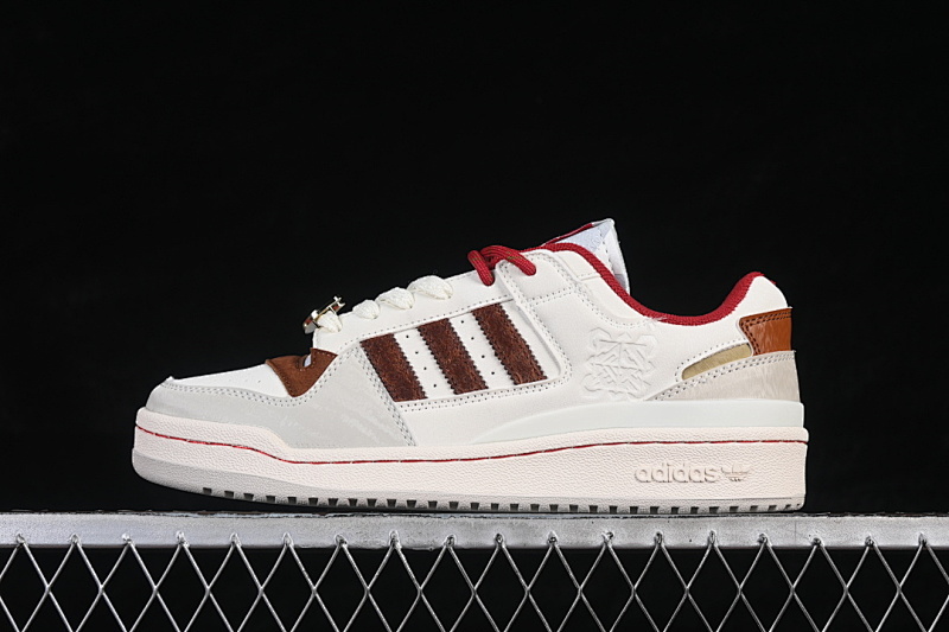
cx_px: 474
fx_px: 1977
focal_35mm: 75
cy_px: 316
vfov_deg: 18.2
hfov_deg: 27.0
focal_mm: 50
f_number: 8
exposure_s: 1/80
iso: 160
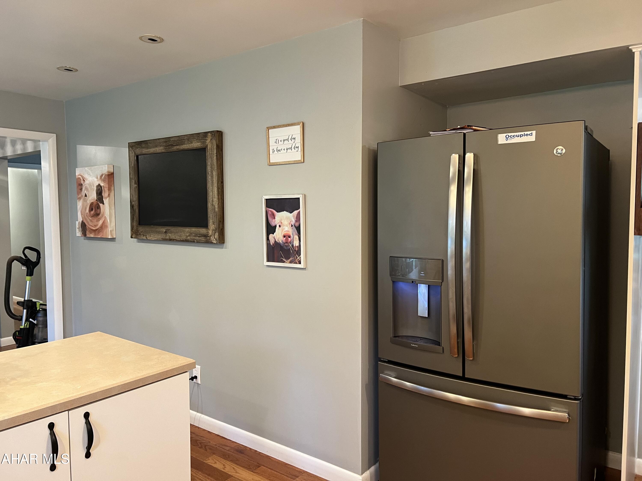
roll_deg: +0.4
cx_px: 321
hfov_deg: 67.3
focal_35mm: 26
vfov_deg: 53.1
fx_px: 482
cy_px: 240
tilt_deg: -3.9
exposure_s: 1/60
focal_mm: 5.7
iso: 200
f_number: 1.5
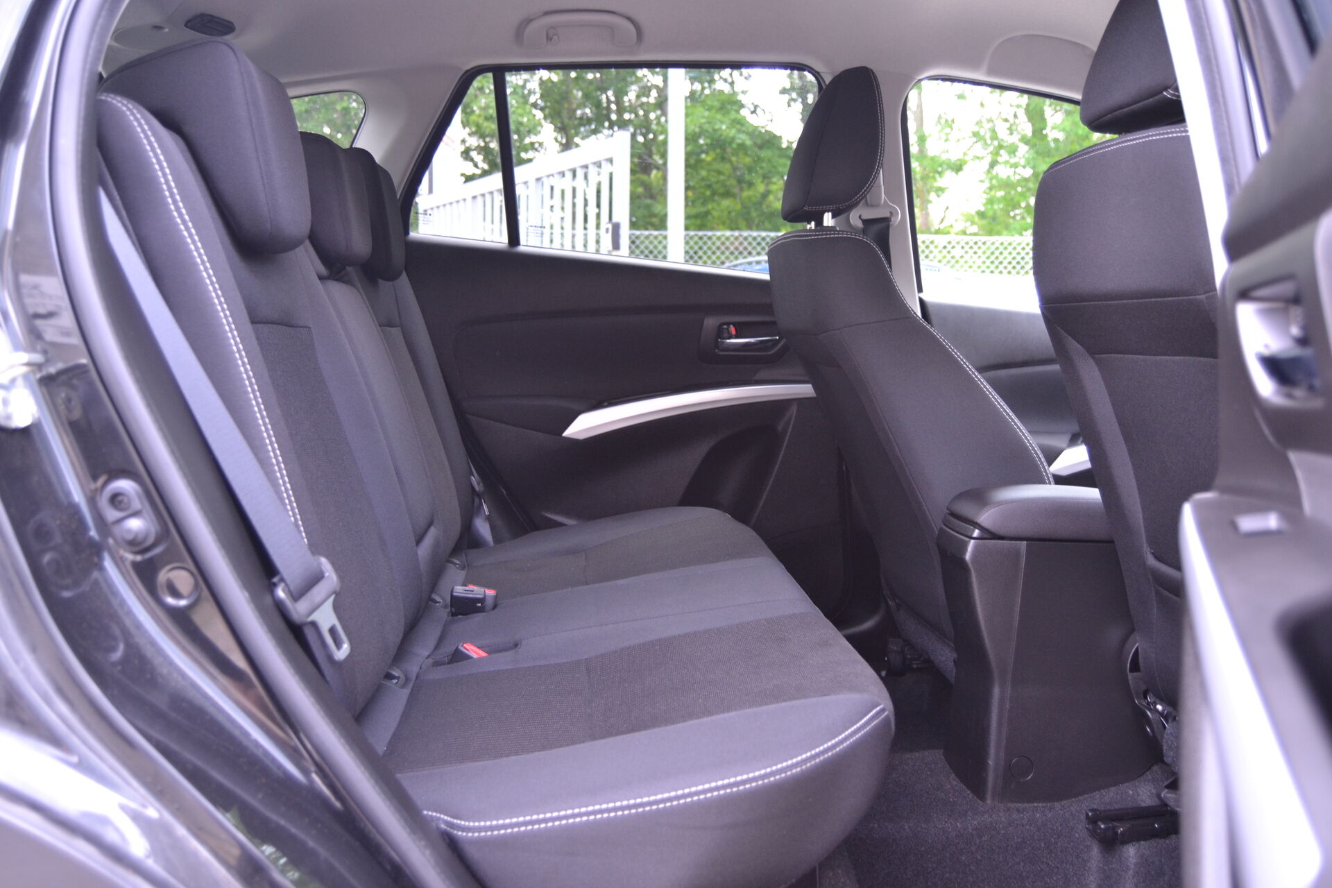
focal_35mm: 30
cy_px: 444
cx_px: 666
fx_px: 1110
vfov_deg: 43.6
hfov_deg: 61.9
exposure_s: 1/60
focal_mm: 20
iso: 400
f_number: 4
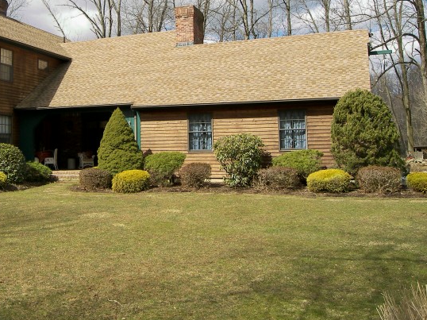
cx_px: 109
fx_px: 543
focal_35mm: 44
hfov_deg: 41.7
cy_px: 87
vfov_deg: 32.3
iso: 50
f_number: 3.2
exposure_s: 1/800
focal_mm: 6.2
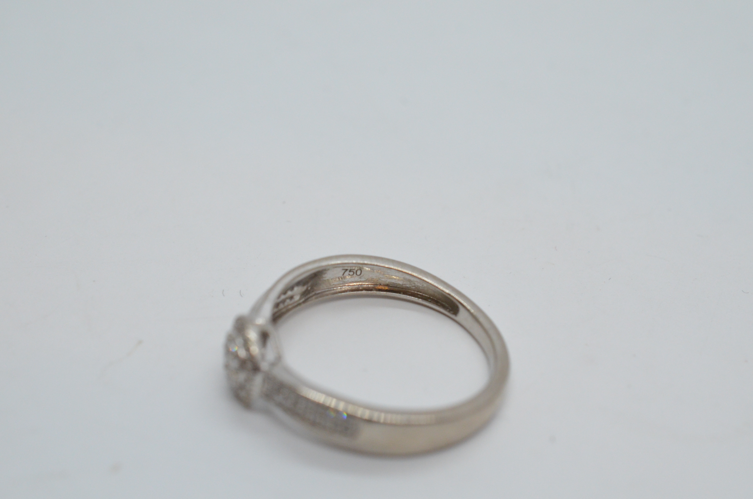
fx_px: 1252
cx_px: 376
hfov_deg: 33.5
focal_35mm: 60
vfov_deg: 22.5
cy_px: 250
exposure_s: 1/400
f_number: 10
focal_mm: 40
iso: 2000
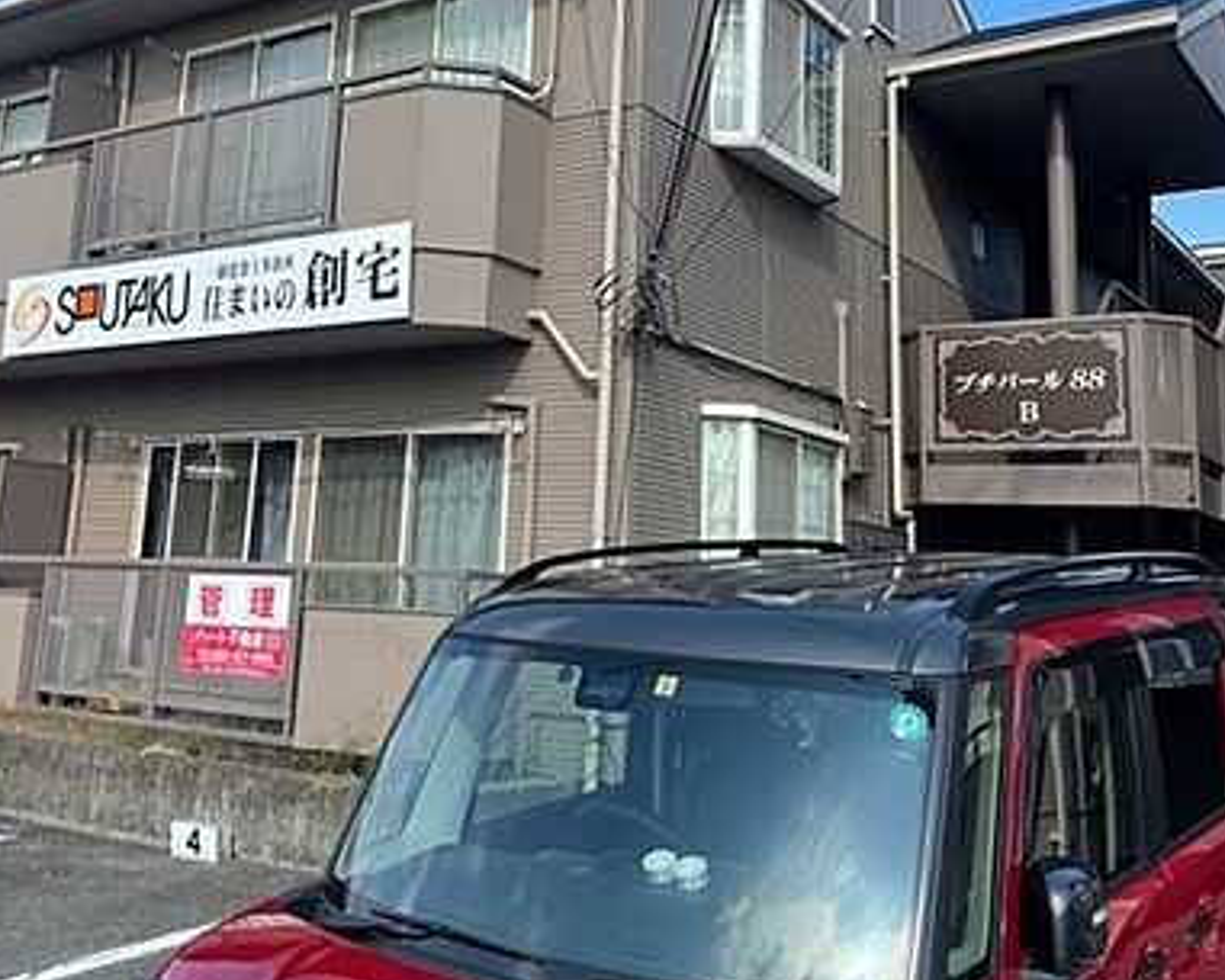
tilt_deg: +12.6
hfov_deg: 45.6
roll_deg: -3.2
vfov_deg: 36.7
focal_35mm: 40
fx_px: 1451
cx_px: 518
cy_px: 283
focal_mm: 4.2
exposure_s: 1/1795
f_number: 1.6
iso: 32
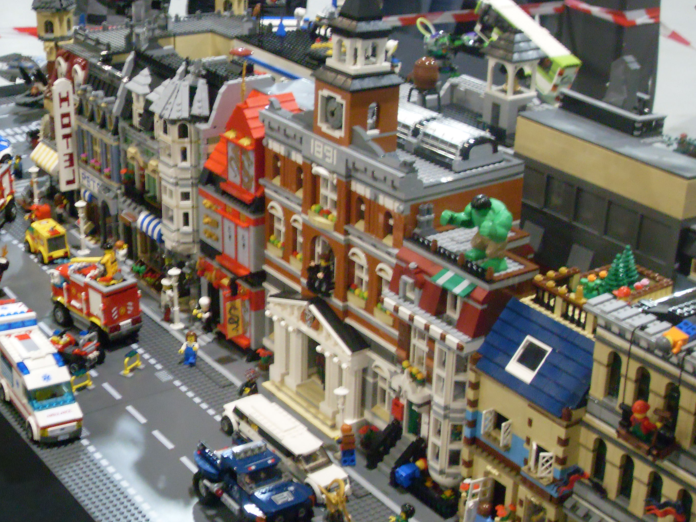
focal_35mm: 63
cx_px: 347
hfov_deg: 30.7
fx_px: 1267
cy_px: 279
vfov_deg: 23.3
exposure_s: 1/6
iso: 200
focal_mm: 8.4
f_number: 3.4
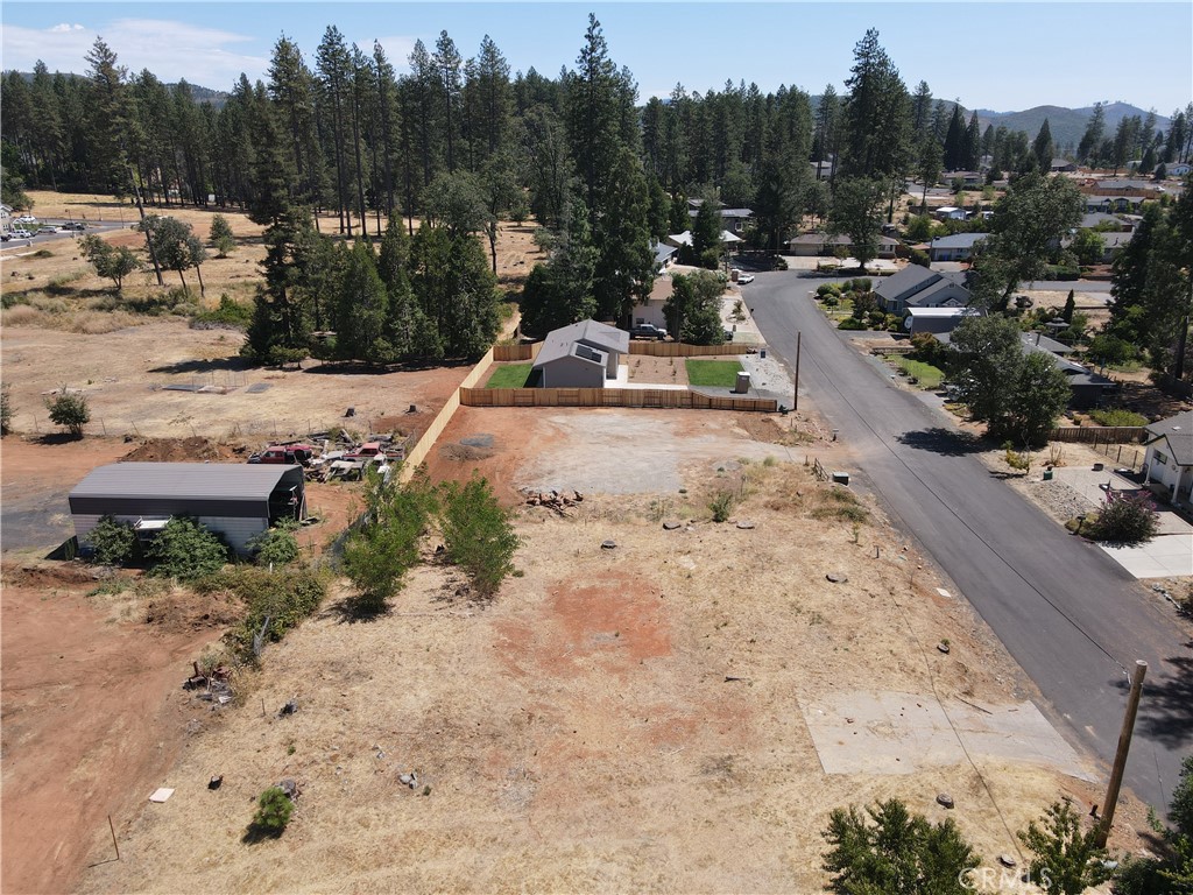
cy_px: 448
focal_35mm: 24
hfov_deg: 71.6
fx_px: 827
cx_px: 596
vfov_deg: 56.8
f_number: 2.8
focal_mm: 4.5
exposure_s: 1/640
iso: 100
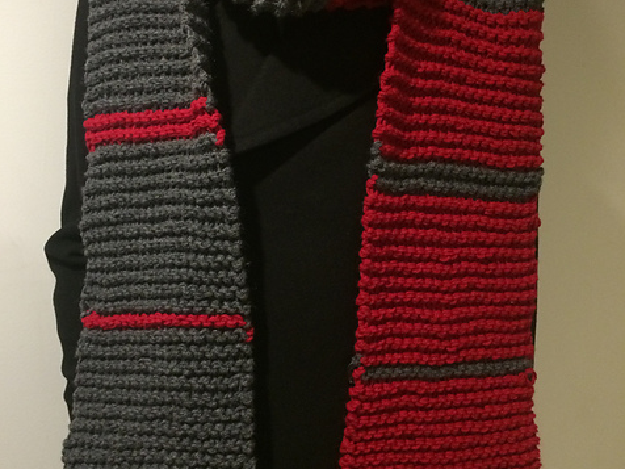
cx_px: 312
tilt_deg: -9.5
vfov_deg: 36.7
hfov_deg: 47.9
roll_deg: -0.4
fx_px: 704
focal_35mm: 39
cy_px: 194
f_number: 2.2
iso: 320
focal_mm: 4.15
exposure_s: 1/15
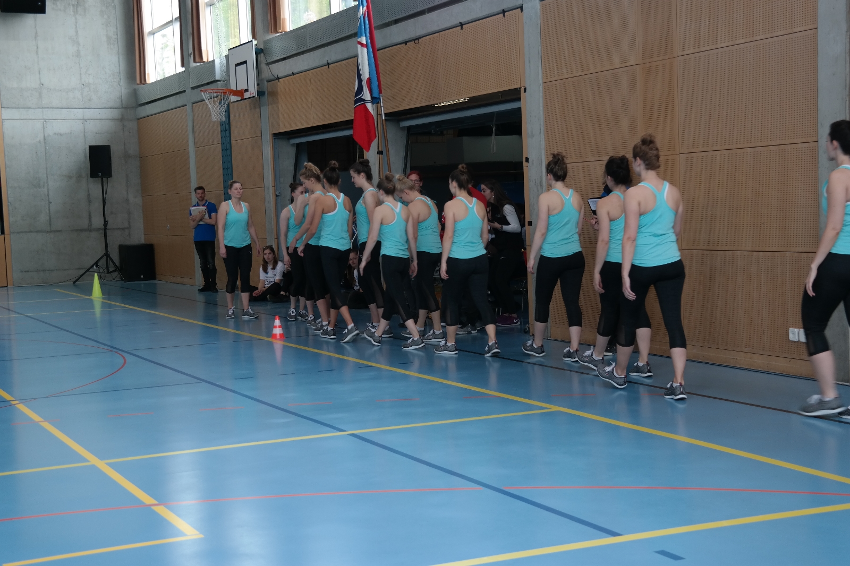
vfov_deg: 24.2
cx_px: 425
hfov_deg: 35.6
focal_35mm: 56
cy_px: 283
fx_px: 1322
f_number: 4.5
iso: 200
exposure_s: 1/80
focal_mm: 37
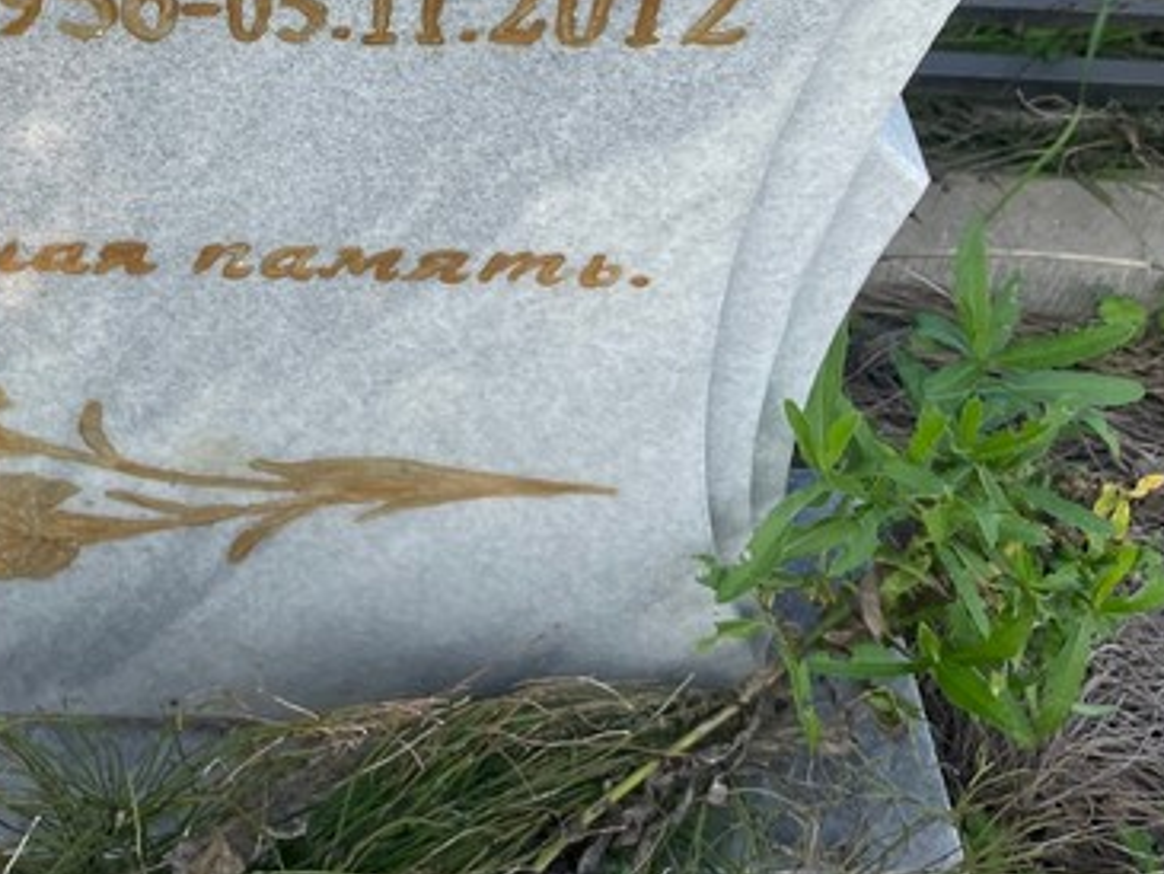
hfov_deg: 32.7
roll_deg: -2.4
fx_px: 1917
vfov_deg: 24.1
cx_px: 210
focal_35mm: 57
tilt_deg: -41.1
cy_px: -73
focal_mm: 4.2
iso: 32
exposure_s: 1/690
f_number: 1.6
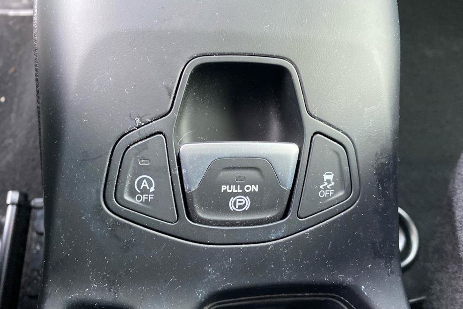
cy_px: 156
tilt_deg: -62.4
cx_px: 226
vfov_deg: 46.4
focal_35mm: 28
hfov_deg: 65.5
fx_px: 360
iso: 500
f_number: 1.8
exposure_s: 1/60
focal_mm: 4.25
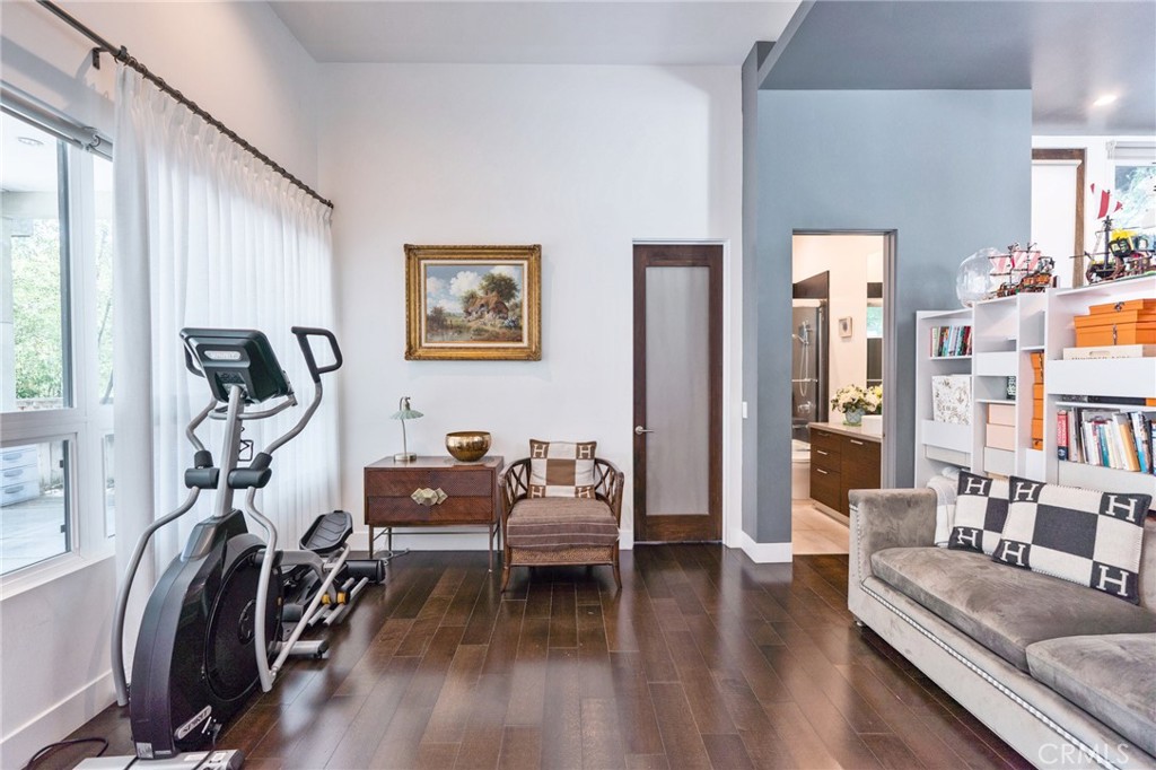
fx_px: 514
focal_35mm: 16
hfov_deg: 96.8
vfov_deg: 73.7
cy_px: 385
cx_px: 578
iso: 125
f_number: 3.2
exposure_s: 1/40
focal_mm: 16
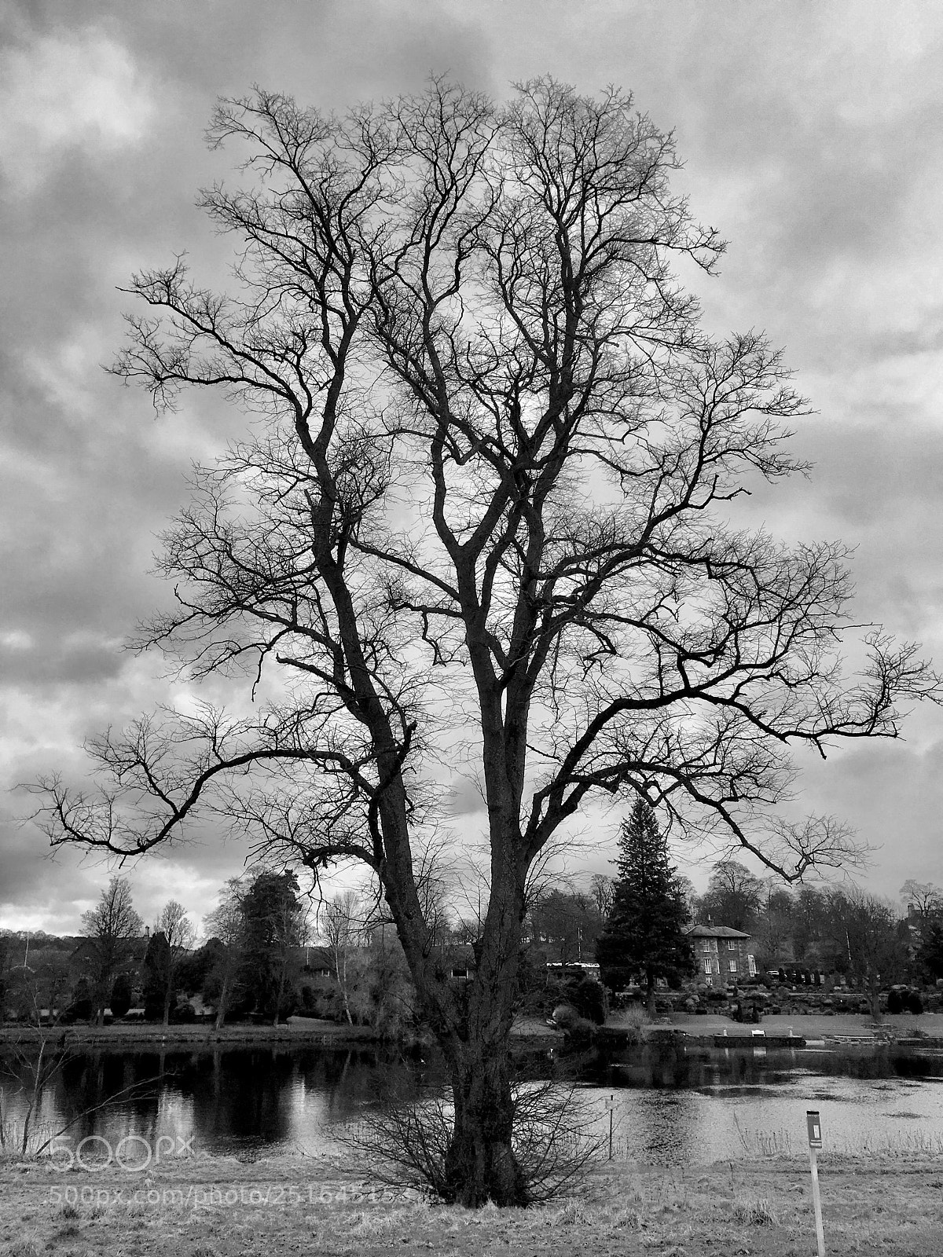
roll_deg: -0.2
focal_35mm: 29
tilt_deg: +19.4
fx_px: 1053
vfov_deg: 61.7
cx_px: 472
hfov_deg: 48.2
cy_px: 628
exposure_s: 1/884
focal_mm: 4.15
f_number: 2.2
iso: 25
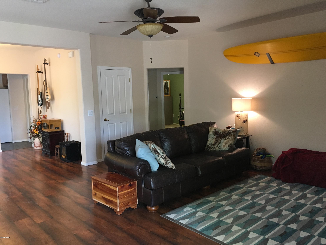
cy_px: 122
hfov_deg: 61.7
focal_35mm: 29
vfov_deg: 48.2
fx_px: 273
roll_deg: +1.2
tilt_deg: -4.9
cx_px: 163
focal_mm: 4.15
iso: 100
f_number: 2.2
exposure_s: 1/30
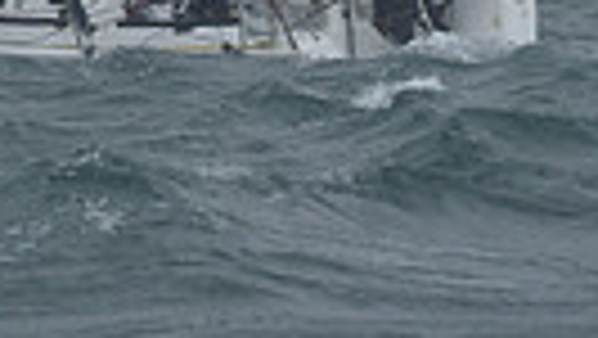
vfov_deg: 3.6
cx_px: -241
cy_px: -910
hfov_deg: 6.7
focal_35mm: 320
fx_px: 5077
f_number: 6.3
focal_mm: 70
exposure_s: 1/800
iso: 320
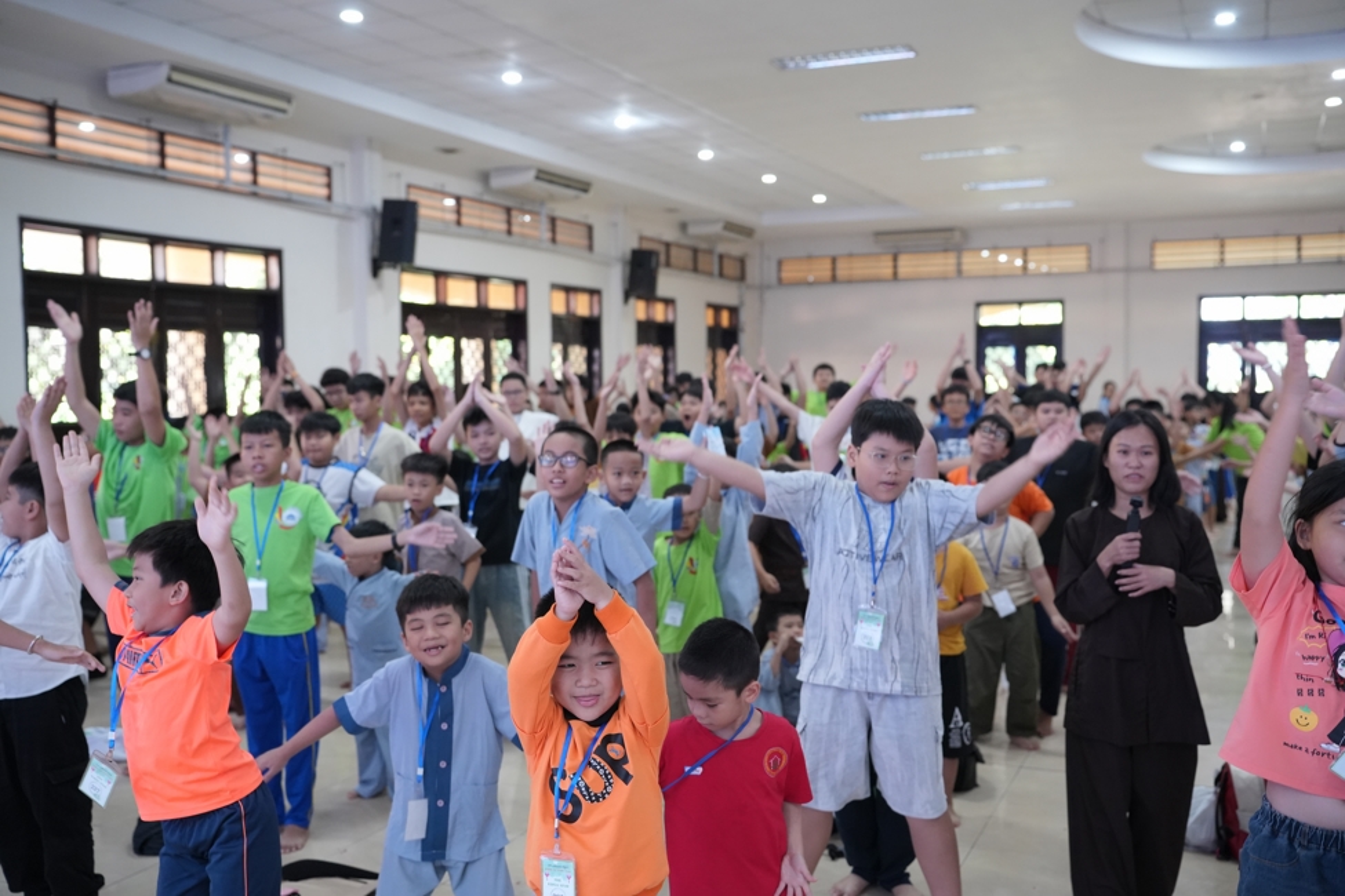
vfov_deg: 37.9
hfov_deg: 54.4
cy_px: 448
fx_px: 1308
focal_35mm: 35
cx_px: 672
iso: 3200
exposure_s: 1/250
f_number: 2.8
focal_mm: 35
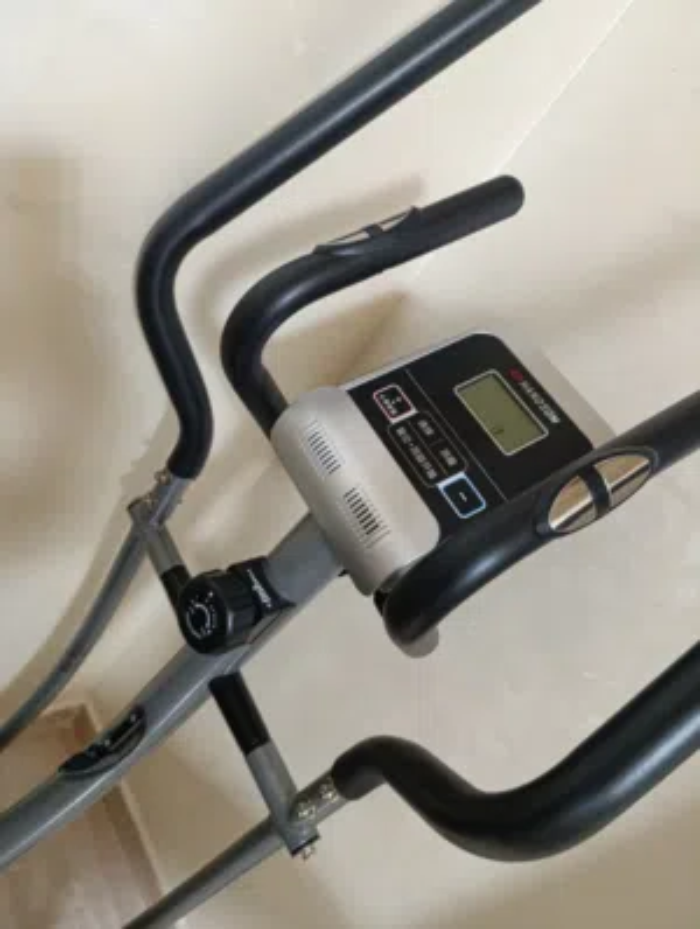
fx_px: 618
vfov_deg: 73.8
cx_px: 350
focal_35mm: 23
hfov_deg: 59.0
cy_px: 464
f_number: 1.6
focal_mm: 6.14
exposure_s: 1/25
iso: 1250
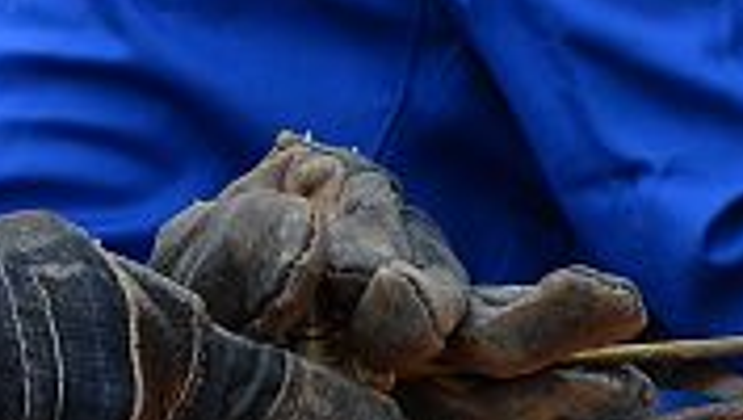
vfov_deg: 5.0
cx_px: 340
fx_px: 4753
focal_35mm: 241
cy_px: 514
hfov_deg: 8.9
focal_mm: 34
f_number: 11
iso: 250
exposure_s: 1/100
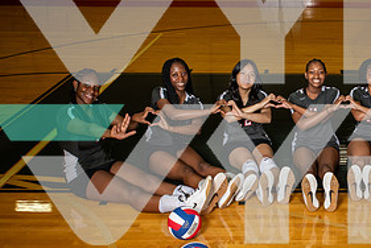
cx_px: 322
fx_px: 681
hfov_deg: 29.4
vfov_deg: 20.6
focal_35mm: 66
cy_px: 175
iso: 800
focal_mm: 32
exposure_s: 1/250
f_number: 7.1
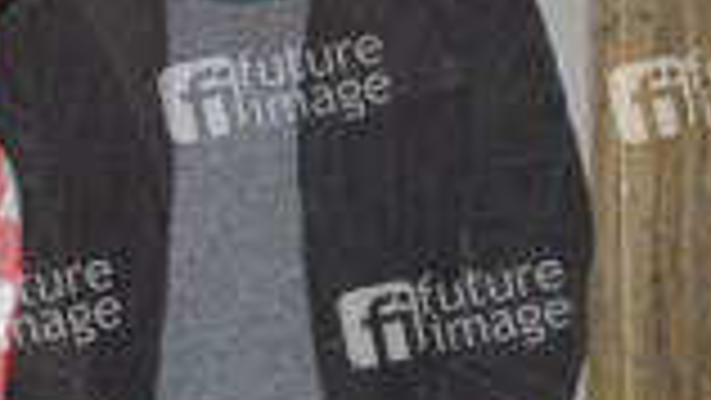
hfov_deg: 17.1
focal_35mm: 120
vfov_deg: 10.1
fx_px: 2272
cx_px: -122
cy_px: 202
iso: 200
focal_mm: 27
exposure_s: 1/60
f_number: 5
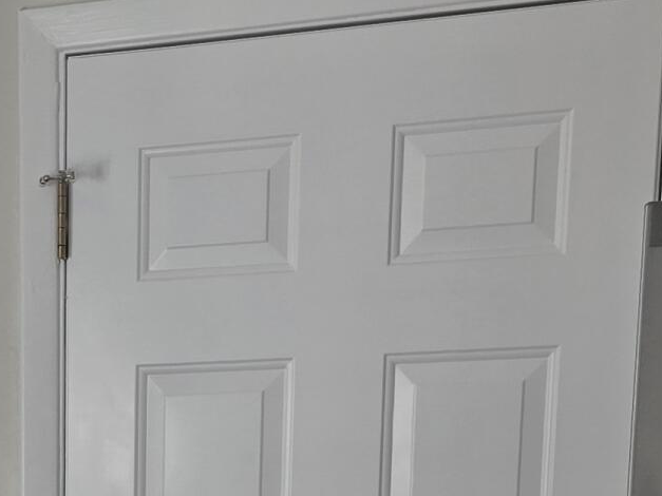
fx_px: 2103
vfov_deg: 12.1
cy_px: 949
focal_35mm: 110
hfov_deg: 17.1
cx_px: -115
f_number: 1.7
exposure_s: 1/180
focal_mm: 6.3
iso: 32
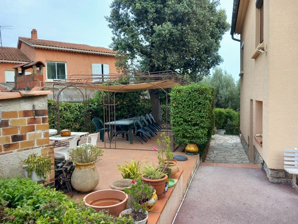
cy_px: 112
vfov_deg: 51.4
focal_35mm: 27
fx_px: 232
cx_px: 149
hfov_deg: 65.3
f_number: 1.8
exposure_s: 1/100
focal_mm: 4
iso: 32
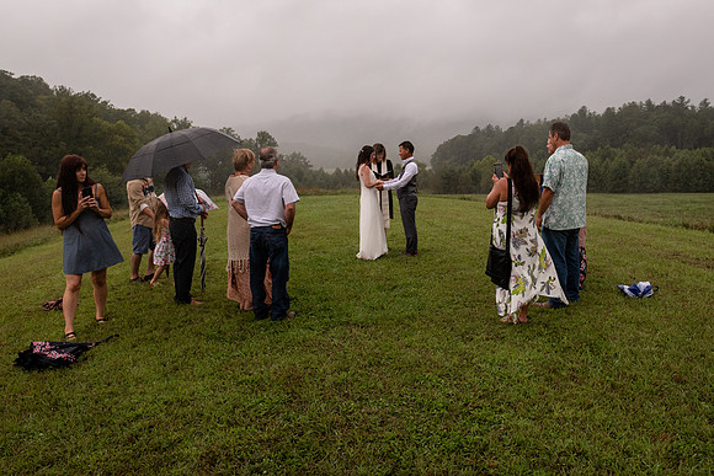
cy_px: 209
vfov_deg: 45.6
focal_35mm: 29
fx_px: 566
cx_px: 408
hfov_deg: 64.2
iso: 1100
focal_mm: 24
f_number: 6.3
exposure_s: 1/4000
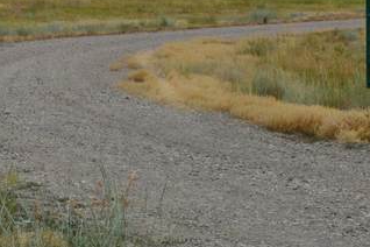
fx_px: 1983
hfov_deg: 10.5
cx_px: -21
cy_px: -181
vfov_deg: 7.0
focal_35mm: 193
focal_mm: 32
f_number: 11
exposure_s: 1/500
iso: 400
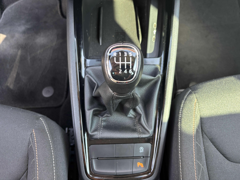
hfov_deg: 67.3
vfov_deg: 53.1
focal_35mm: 26
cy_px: 90
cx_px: 120
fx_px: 180
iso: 125
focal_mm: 5.96
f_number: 1.6
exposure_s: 1/80
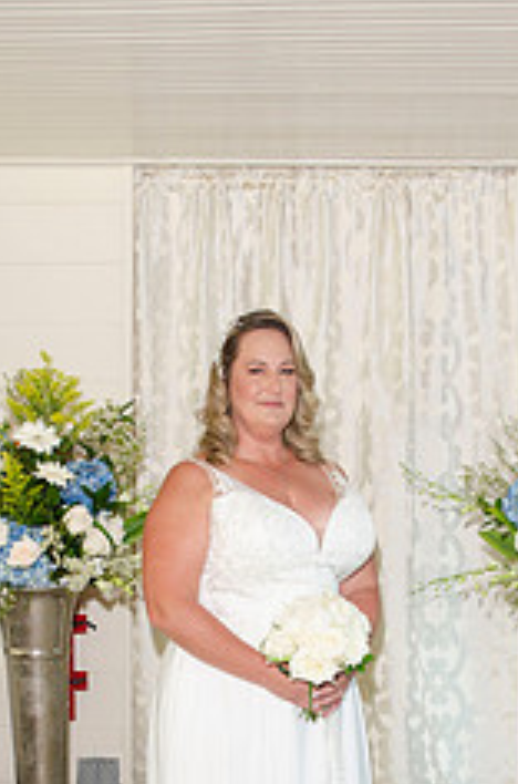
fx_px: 1368
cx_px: 282
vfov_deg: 30.5
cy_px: 711
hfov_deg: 21.4
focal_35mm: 63
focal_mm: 22
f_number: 5.6
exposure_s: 1/125
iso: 400
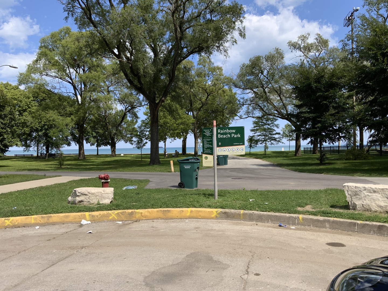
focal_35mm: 29
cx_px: 194
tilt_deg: -1.1
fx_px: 325
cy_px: 146
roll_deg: +0.1
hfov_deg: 61.7
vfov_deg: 48.2
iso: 16
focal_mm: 3
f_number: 1.8
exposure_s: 1/1342
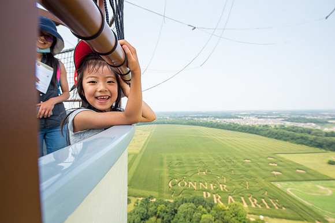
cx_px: 168
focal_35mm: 16
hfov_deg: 96.7
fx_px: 149
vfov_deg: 73.8
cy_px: 112
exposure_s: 1/1250
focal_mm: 16
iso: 160
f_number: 6.3
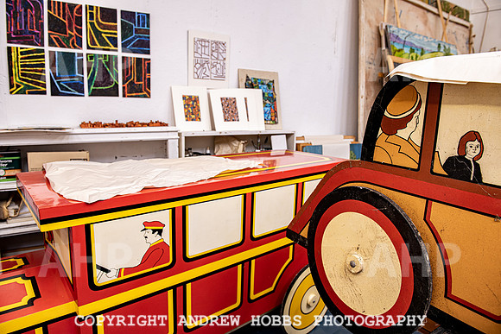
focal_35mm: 24
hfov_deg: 73.7
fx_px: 334
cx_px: 250
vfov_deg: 53.2
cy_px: 167
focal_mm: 24
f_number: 5.6
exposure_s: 1/4
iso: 64
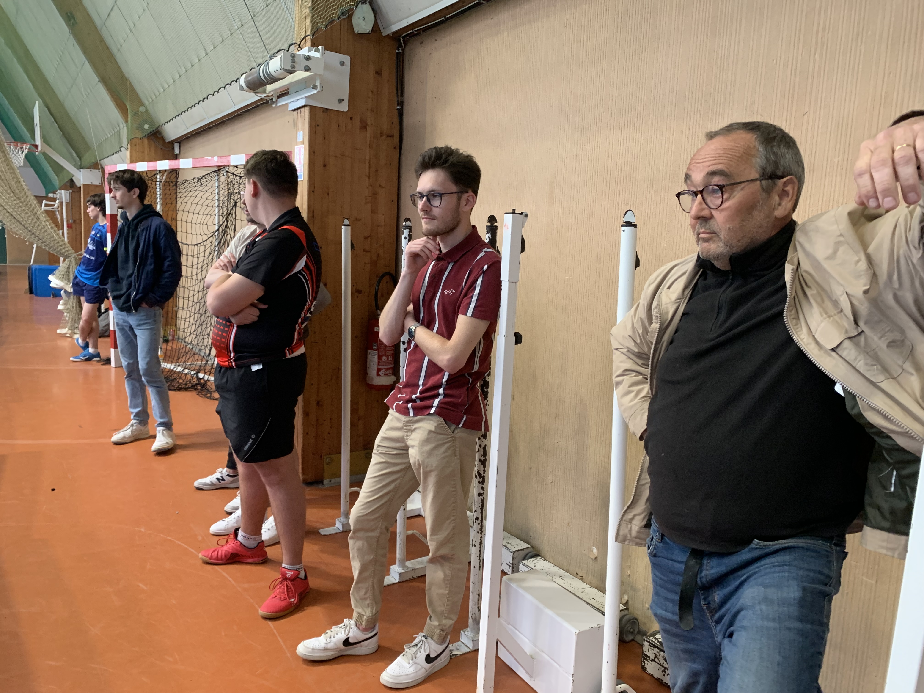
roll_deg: -2.2
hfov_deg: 67.3
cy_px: 346
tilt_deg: -6.6
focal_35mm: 26
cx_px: 462
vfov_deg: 53.1
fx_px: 694
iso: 200
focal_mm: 4.25
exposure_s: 1/60
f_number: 1.8
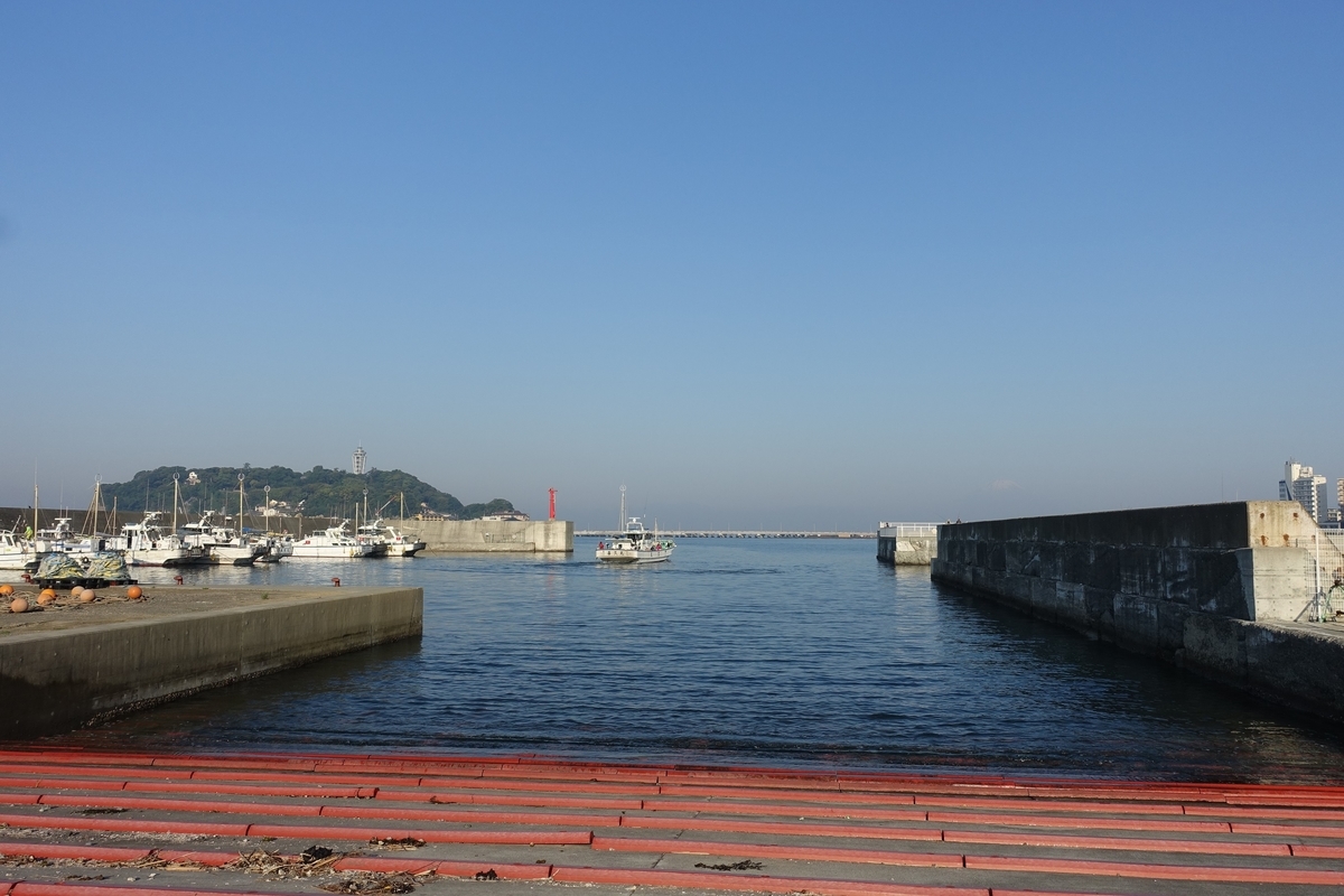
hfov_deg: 63.7
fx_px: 1083
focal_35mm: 29
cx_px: 672
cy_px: 448
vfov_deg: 45.0
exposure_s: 1/800
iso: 125
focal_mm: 10.6
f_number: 5.6
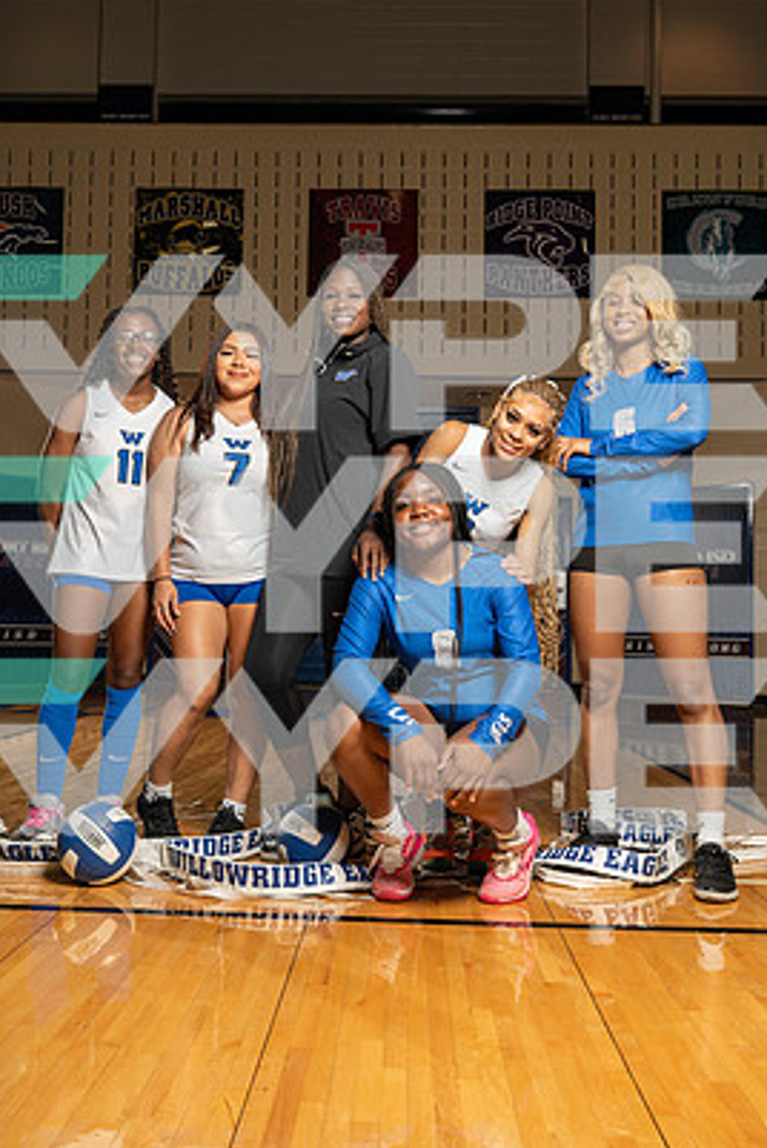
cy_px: 547
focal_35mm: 37
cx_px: 363
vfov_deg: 51.8
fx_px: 1180
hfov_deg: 36.0
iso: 500
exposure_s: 1/250
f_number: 8
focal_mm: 33
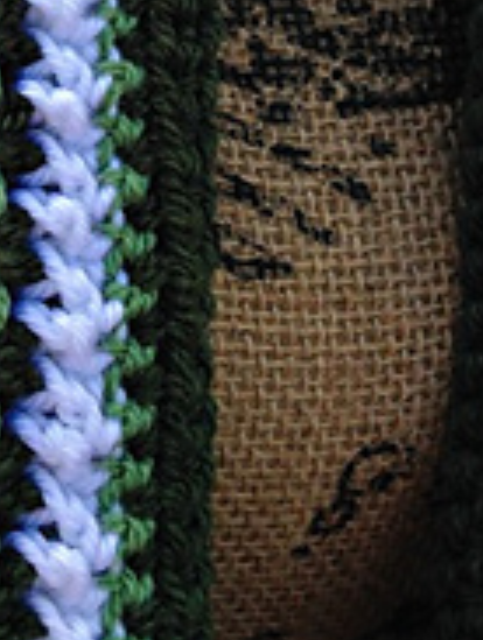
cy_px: -28
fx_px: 1669
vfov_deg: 20.9
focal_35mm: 90
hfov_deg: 15.9
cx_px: -93
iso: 50
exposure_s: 1/511
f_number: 2.4
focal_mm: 4.12
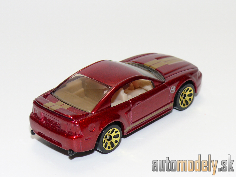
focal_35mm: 103
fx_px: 702
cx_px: 118
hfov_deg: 19.1
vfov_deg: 14.4
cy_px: 88
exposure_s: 1/30
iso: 100
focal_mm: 13.6
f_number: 4
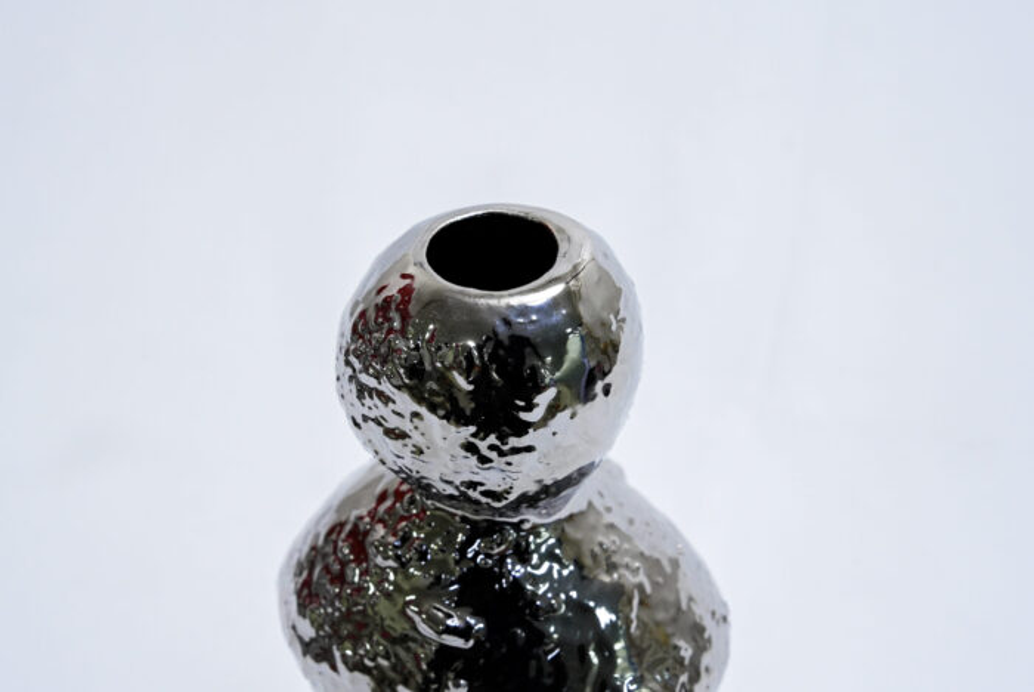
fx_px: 2012
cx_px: 517
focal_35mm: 70
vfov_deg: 19.5
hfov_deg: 28.8
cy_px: 346
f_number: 13
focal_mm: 70
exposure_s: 1/125
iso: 3200
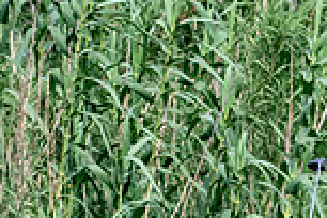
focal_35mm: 1193
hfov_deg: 1.7
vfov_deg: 1.2
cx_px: 293
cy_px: 317
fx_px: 10836
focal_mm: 210
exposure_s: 1/2000
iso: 1000
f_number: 5.6
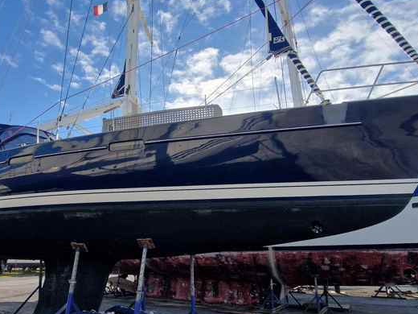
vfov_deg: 56.6
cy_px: 181
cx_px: 173
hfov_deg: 71.0
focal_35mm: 24
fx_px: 290
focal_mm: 2.2
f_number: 2.2
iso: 50
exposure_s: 1/1580
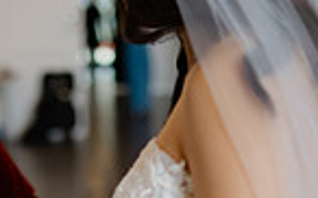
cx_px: 81
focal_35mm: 147
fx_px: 1273
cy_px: 351
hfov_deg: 14.2
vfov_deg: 8.6
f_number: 1.4
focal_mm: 35
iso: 220
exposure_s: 1/160
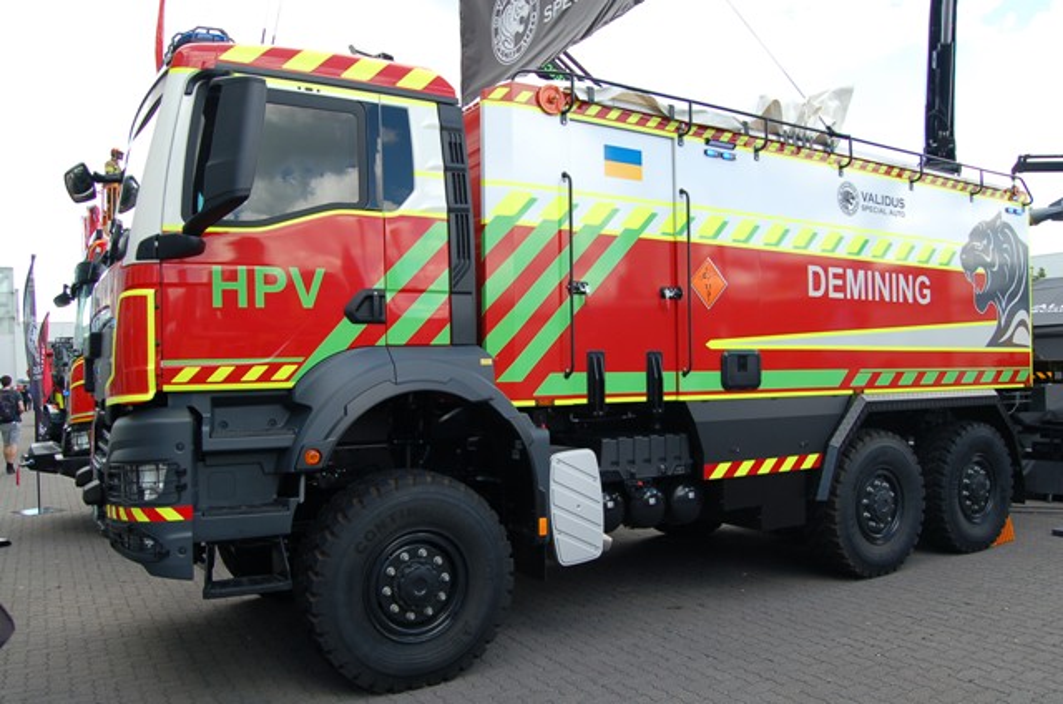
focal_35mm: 27
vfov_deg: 47.7
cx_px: 532
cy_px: 352
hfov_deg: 67.5
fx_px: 796
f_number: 6.3
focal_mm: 18
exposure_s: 1/160
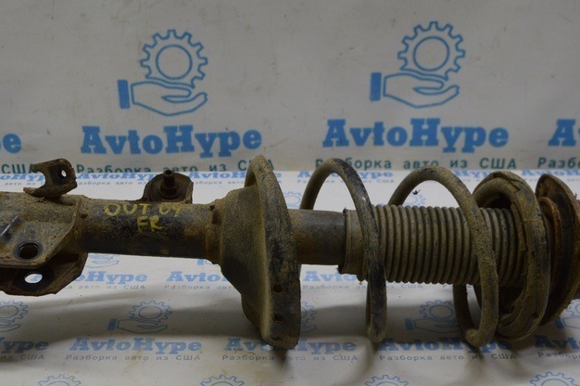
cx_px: 245
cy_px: 235
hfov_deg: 36.8
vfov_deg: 25.0
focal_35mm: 54
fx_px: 869
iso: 400
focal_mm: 22
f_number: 5
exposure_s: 1/100
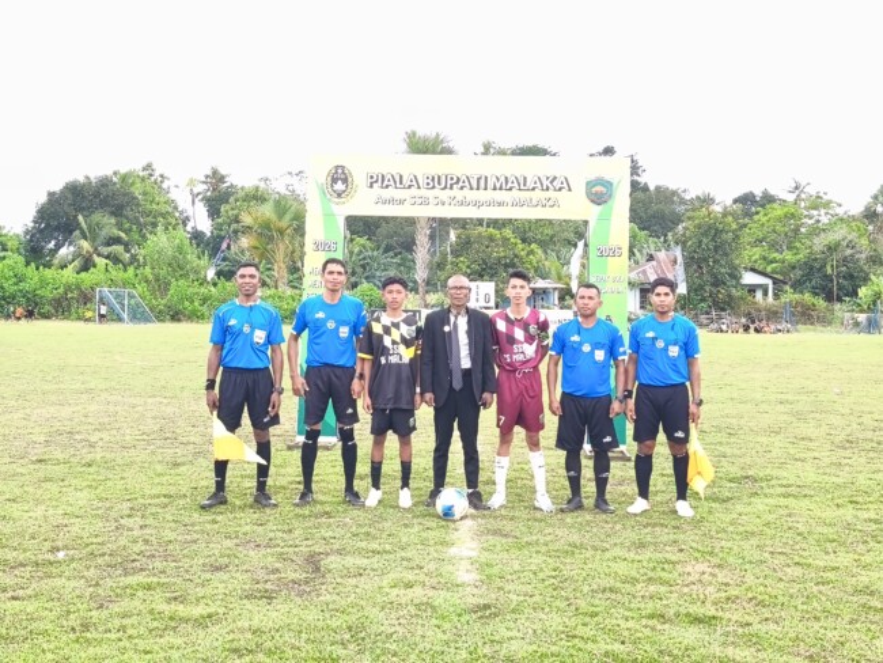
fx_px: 1174
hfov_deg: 41.2
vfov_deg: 31.5
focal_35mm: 46
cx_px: 442
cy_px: 332
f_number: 1.65
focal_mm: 6.18
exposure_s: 1/100
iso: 160
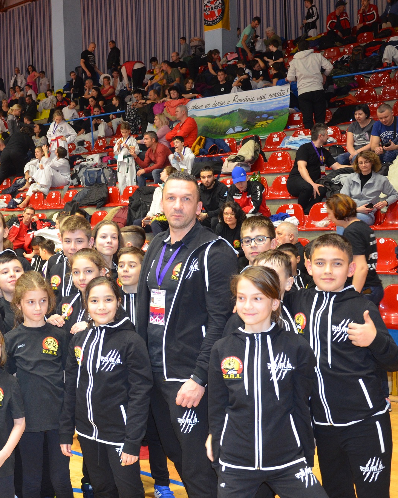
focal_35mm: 45
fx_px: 658
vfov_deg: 41.4
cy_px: 249
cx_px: 90
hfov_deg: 32.9
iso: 1000
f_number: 3.8
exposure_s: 1/60
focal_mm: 21
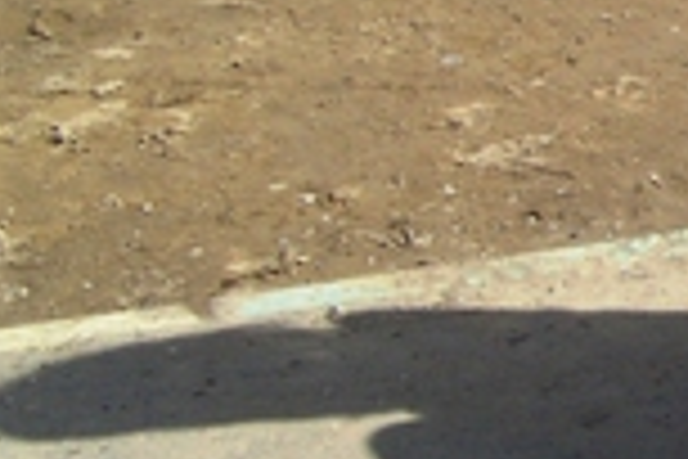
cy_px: -52
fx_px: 2580
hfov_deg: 13.7
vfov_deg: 10.0
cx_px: 1201
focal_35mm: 135
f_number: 4
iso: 69
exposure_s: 1/800
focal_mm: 5.85
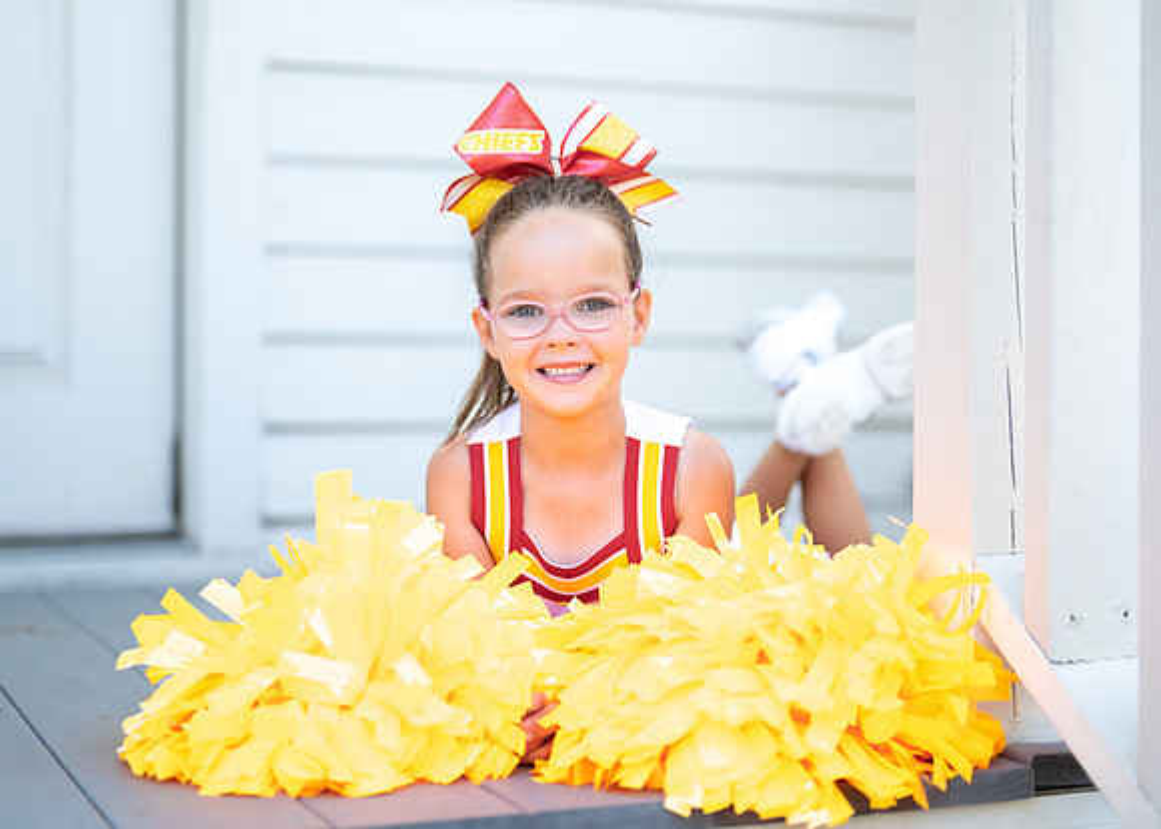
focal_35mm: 65
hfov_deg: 30.4
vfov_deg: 21.9
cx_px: 576
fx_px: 2137
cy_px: 399
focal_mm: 50
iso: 100
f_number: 1.2
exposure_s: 1/2000
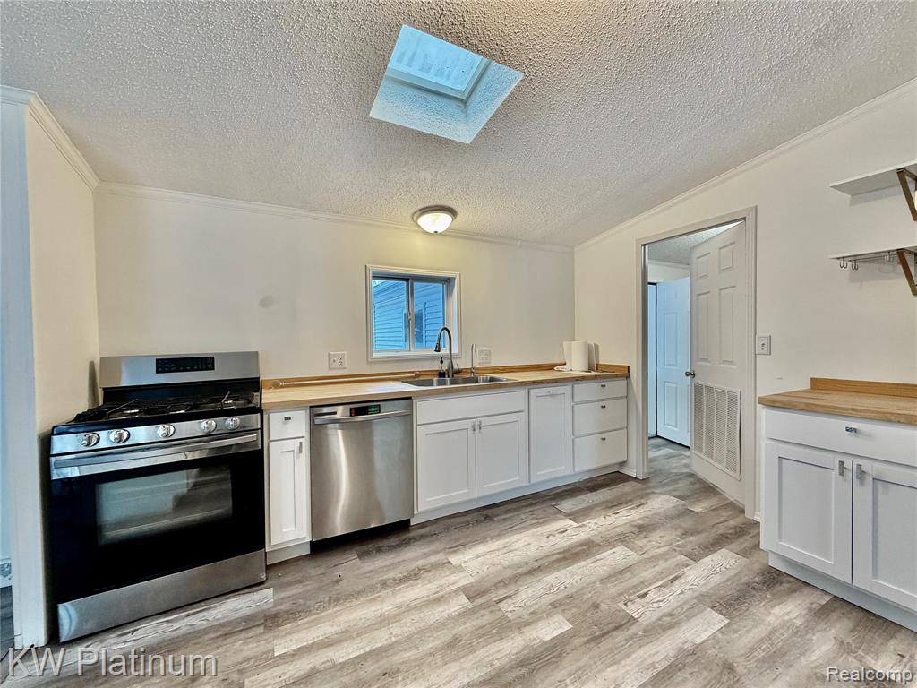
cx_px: 458
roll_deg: +0.8
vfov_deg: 85.7
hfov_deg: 102.1
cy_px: 344
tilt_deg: -0.8
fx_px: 371
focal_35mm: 14
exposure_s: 1/60
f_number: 2.2
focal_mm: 2.22
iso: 200
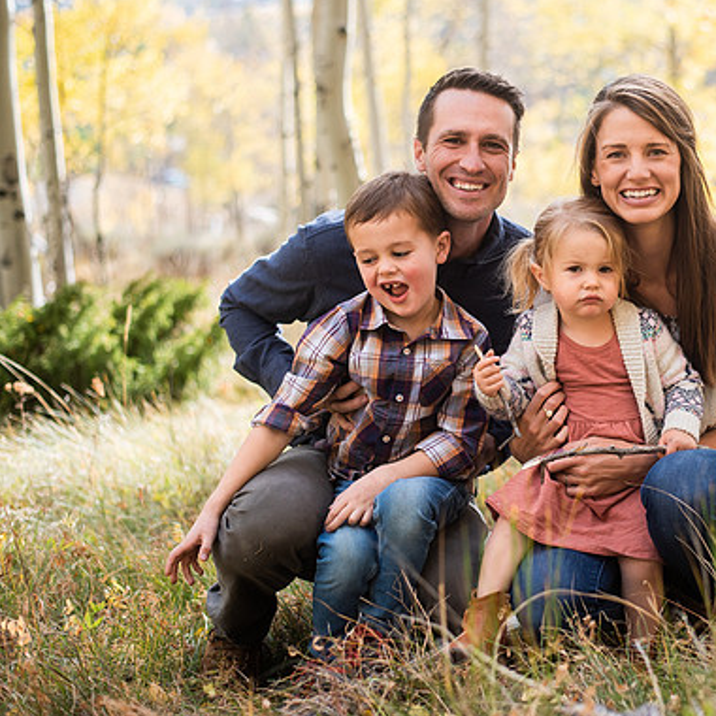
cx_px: 593
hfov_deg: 23.0
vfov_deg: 23.3
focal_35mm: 74
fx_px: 1732
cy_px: 306
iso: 200
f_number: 2.2
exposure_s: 1/1000
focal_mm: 50
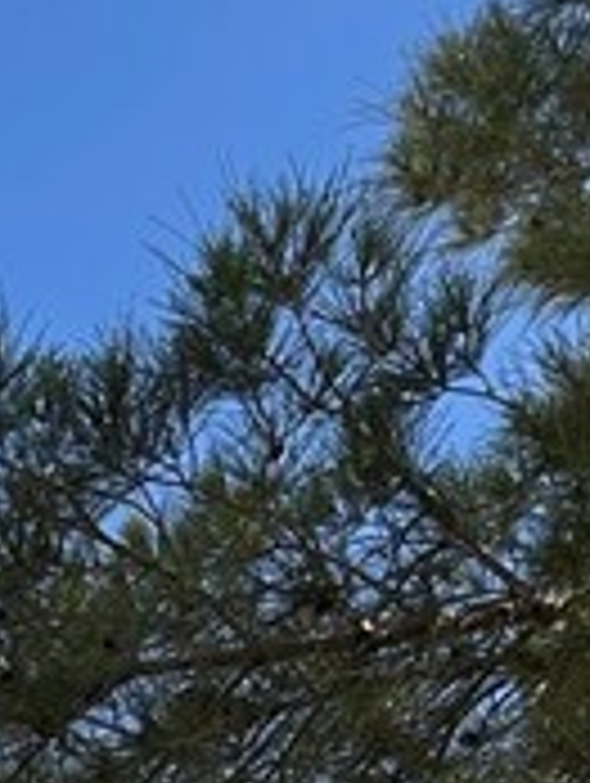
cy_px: 2232
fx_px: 3196
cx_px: -914
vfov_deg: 10.5
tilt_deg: +12.4
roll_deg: -5.4
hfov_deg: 9.2
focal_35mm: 141
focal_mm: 6.86
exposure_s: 1/2028
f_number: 1.78
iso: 80
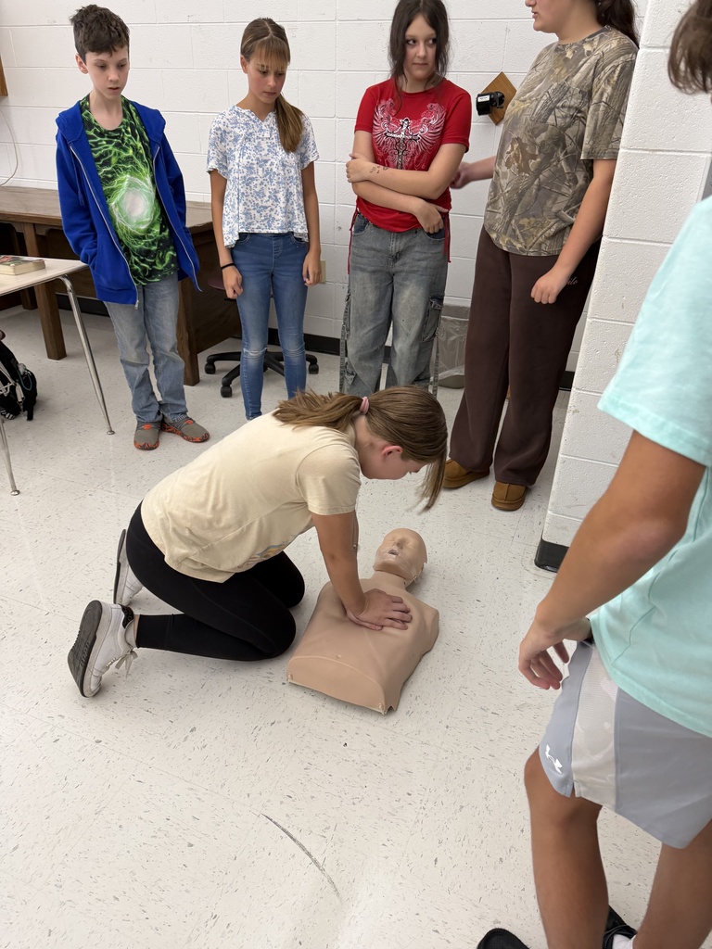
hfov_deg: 56.8
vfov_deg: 71.6
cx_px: 356
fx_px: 658
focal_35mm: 24
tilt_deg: -28.9
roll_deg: -2.3
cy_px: 474
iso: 160
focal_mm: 6.76
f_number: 1.78
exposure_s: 1/60
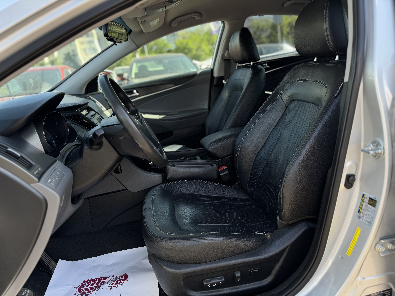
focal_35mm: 24
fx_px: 274
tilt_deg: -16.1
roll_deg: +8.2
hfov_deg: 71.6
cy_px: 148
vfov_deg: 56.8
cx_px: 198
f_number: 1.78
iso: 80
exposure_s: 1/259
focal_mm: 6.76
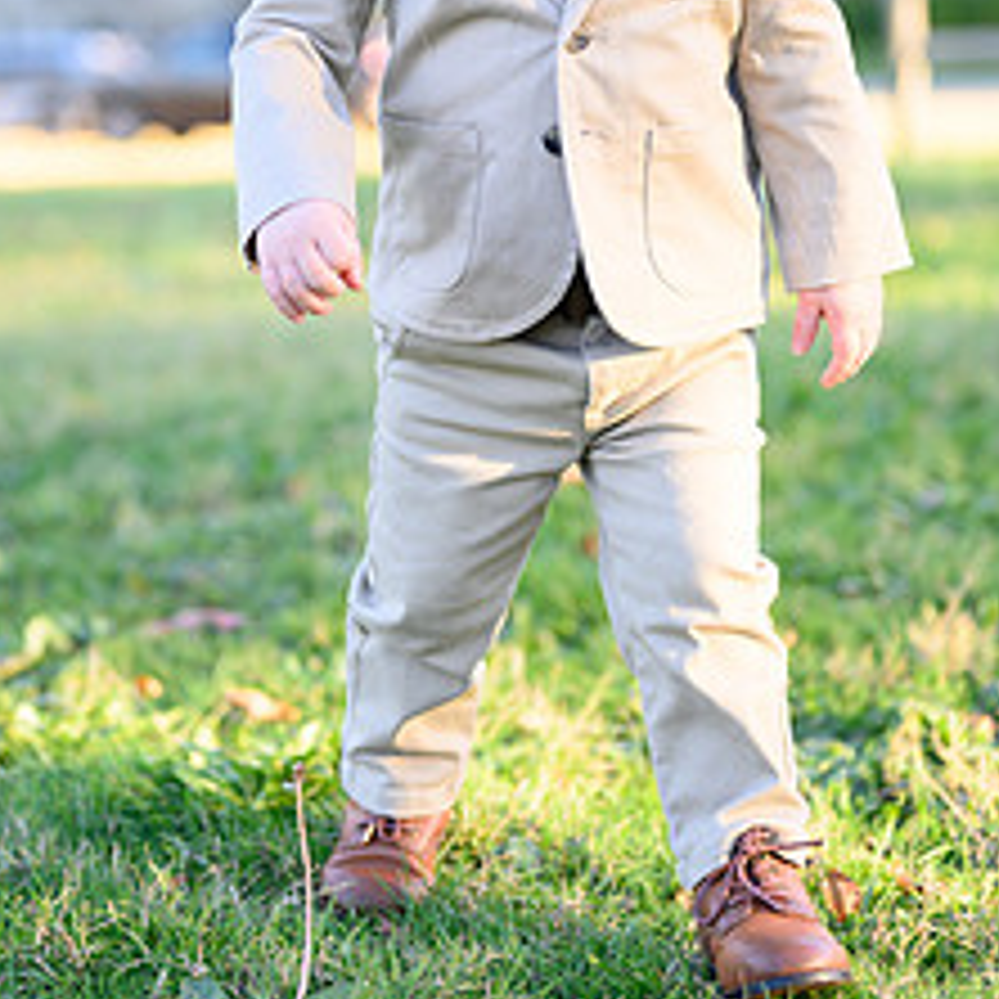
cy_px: 351
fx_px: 2808
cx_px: 358
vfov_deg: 20.1
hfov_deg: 20.1
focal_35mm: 86
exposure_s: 1/800
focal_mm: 50
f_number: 2
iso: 320
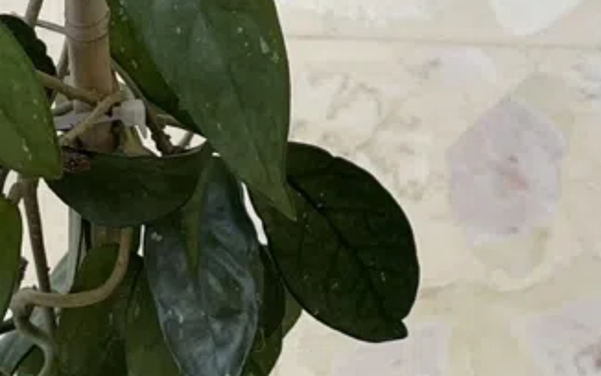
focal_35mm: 52
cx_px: 17
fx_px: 852
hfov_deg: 35.6
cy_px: 116
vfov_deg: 24.7
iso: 32
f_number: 1.6
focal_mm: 5.1
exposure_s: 1/127
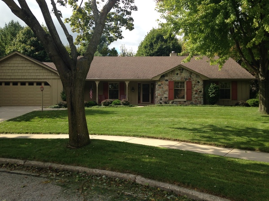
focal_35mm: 33
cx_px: 134
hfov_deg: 55.4
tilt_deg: -1.1
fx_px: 256
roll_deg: +0.7
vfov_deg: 42.9
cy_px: 100
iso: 50
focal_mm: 4.12
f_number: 2.4
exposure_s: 1/669
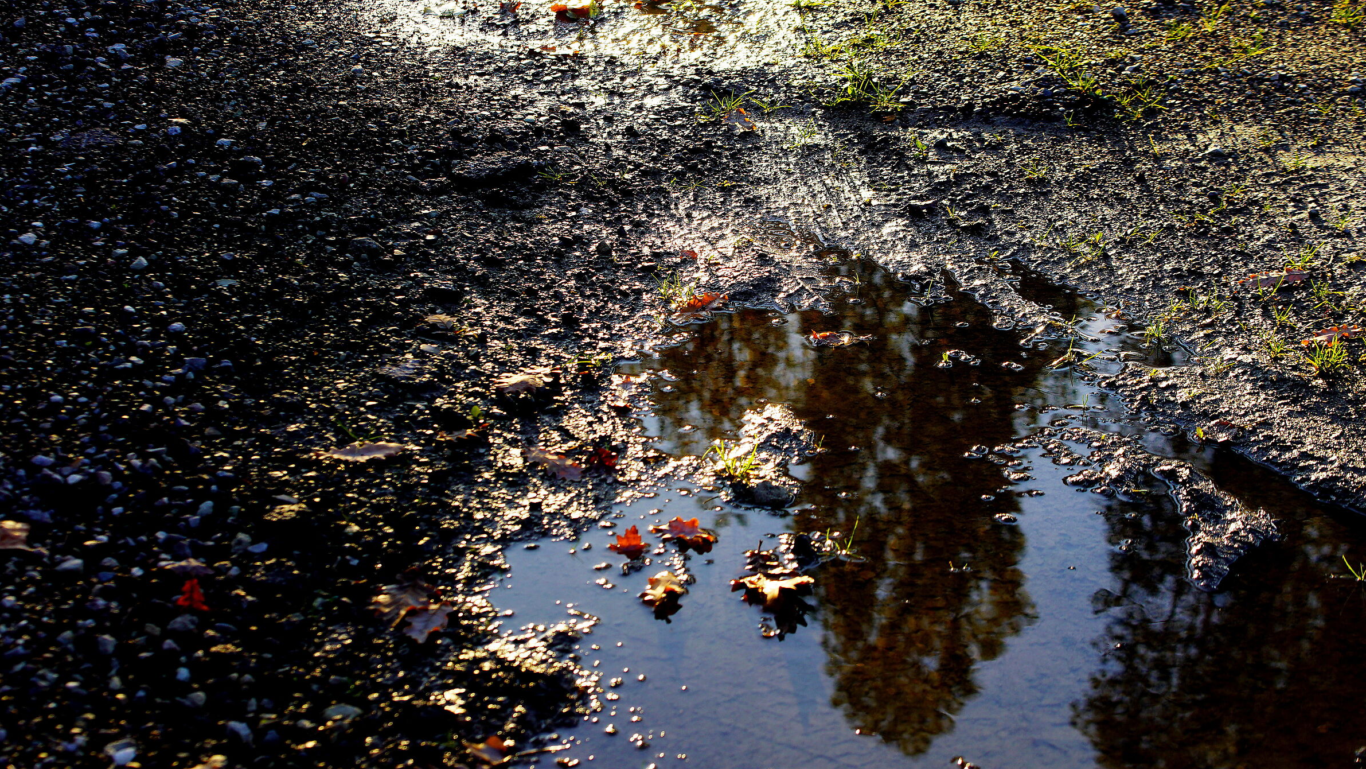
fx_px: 3441
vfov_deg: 12.7
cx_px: 688
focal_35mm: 95
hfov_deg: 22.5
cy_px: 315
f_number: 5.6
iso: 100
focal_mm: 60
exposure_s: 1/125
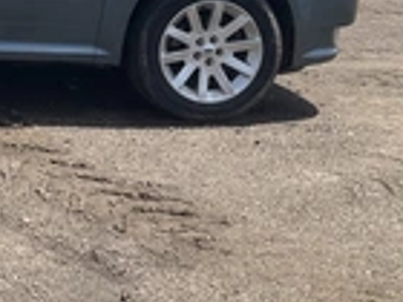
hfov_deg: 21.1
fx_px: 966
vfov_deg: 17.2
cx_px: -138
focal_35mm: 83
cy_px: -32
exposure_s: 1/1577
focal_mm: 3
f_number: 1.8
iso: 25
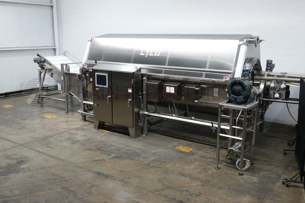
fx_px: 313
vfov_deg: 36.0
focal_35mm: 37
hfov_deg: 51.9
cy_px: 102
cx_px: 152
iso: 250
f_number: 3.5
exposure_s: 1/40
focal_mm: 13.84
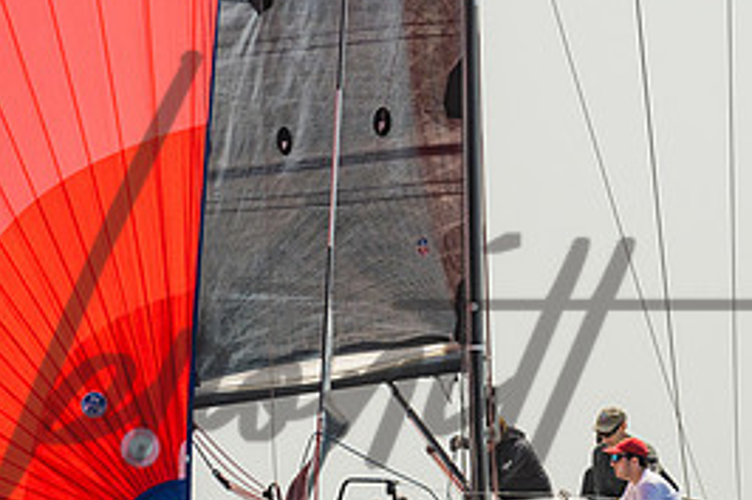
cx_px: 402
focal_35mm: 530
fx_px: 11064
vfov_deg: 2.6
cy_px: 344
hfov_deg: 3.9
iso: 320
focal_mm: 200
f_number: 6.3
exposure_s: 1/1250
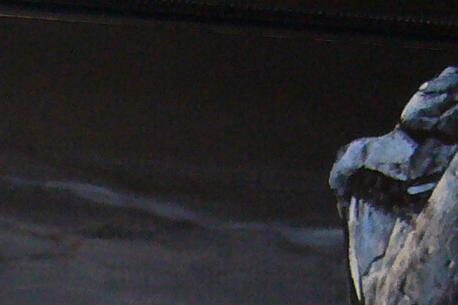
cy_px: 562
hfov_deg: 11.2
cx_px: 42
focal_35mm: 183
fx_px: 2328
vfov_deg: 7.3
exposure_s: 1/60
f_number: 2.9
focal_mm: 6
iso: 200
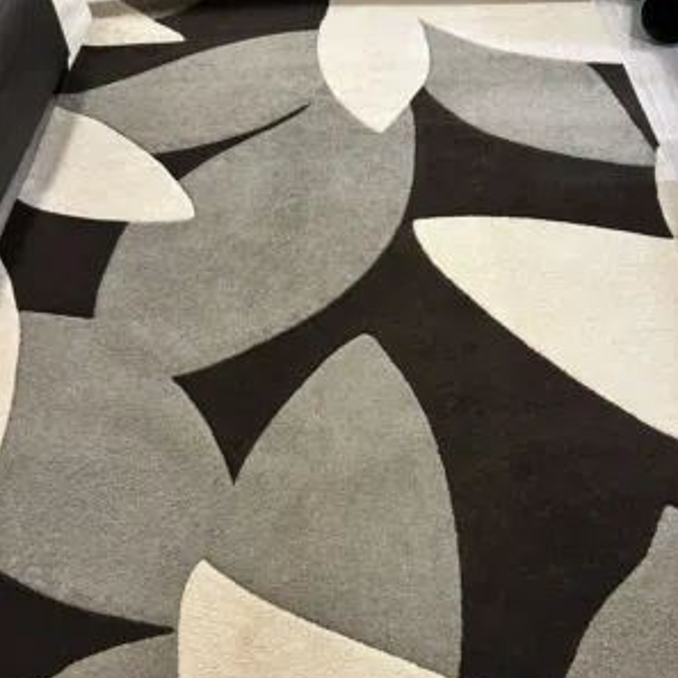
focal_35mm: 31
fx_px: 687
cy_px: 399
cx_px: 340
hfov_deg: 52.5
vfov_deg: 52.2
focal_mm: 5.7
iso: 500
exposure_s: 1/56
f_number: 1.5
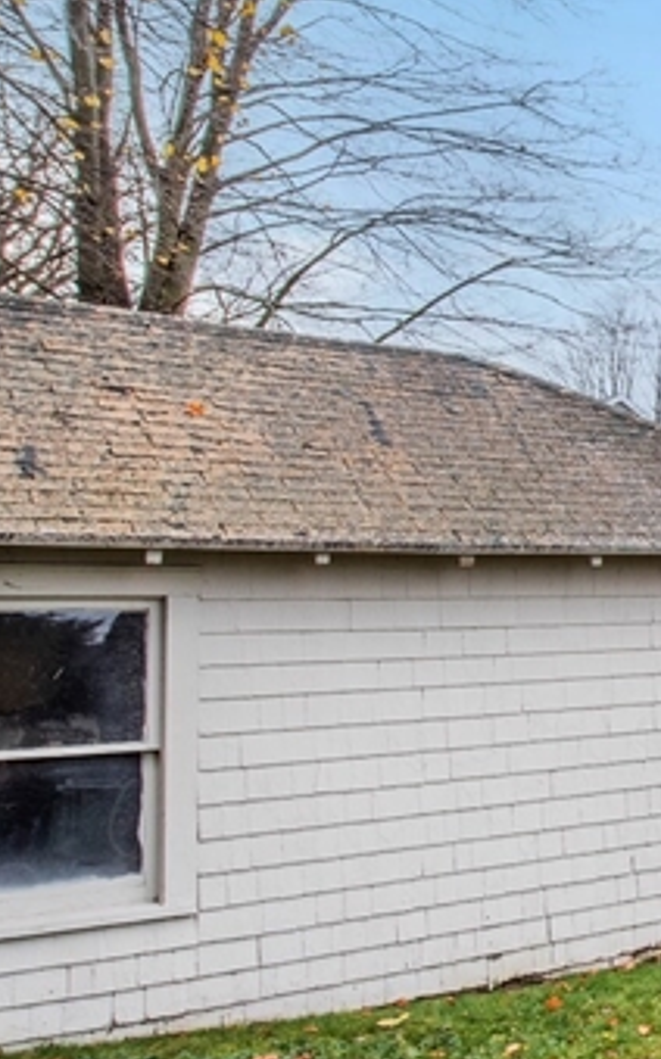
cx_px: 1359
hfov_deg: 18.2
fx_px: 1241
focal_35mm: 43
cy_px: 525
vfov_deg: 46.2
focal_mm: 14
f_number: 8
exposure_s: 1/200
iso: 250
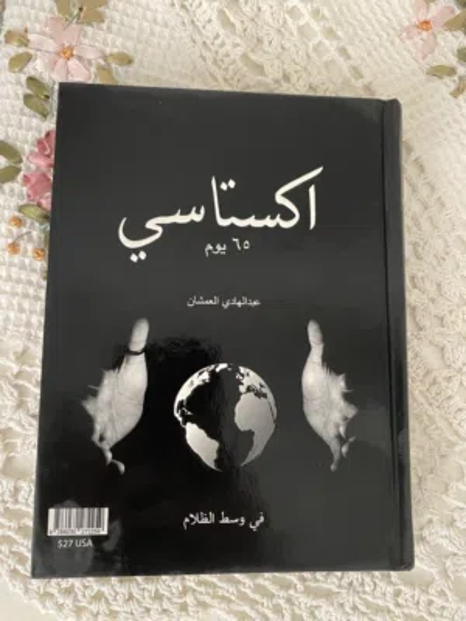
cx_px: 233
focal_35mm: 26
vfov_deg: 67.3
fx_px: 467
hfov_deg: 53.1
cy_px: 310
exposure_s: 1/55
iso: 500
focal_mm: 4.25
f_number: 1.8
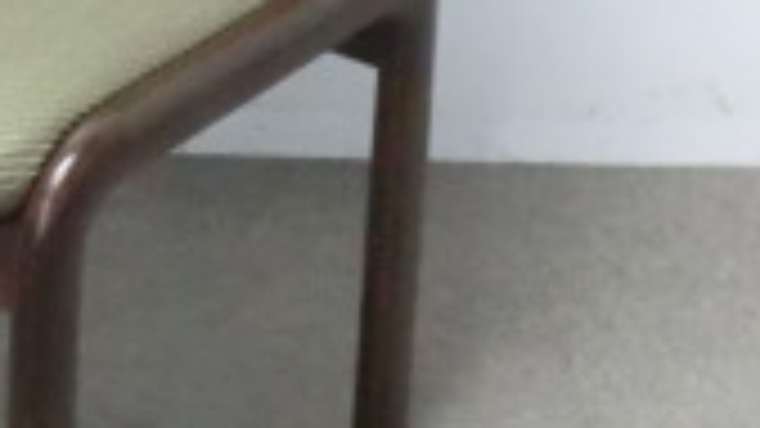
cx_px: -58
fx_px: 3163
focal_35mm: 157
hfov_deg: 13.4
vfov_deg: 7.6
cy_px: -239
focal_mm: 6.9
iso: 800
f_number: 3.9
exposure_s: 1/25
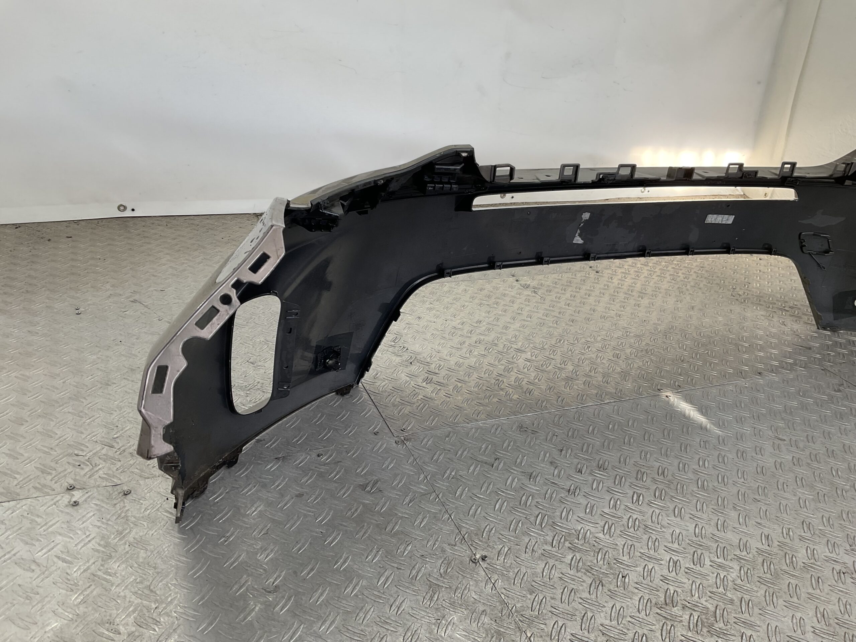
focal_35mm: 29
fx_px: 717
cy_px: 321
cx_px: 428
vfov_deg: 48.2
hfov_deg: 61.7
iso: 16
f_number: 1.8
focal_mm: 3
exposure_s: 1/148
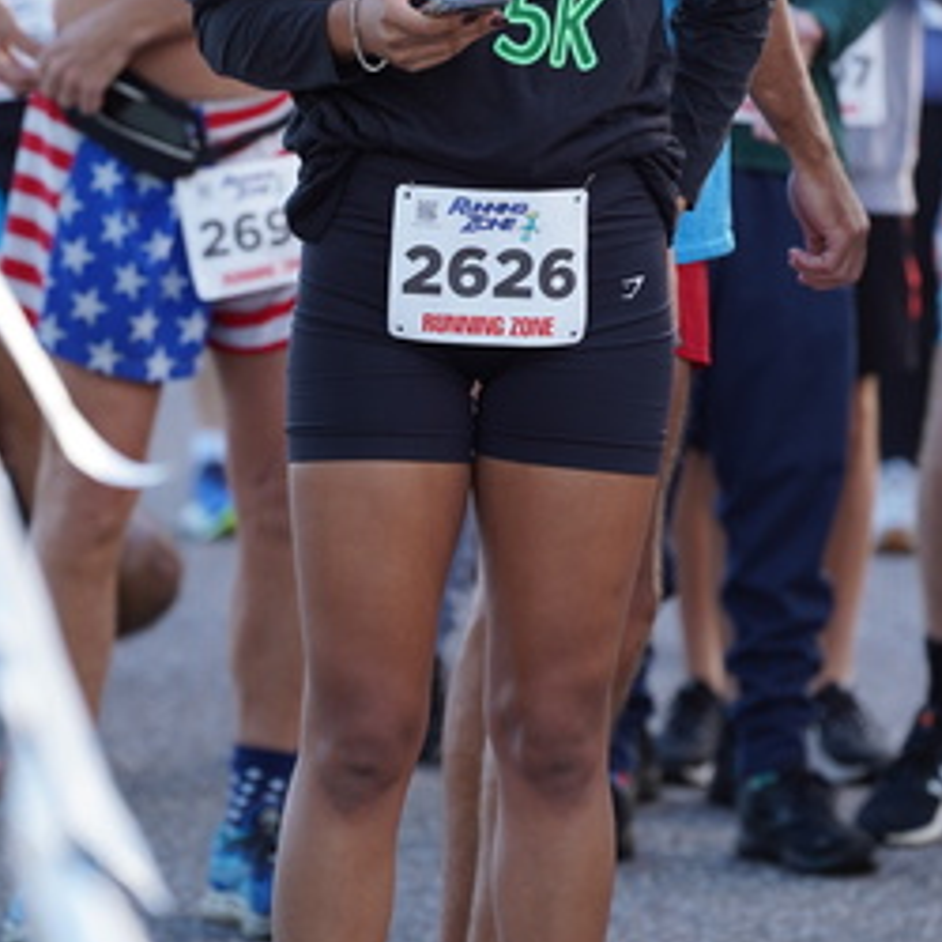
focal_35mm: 352
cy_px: 230
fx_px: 10837
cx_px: 563
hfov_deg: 5.0
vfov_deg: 5.0
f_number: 4
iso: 320
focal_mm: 188
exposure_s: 1/200
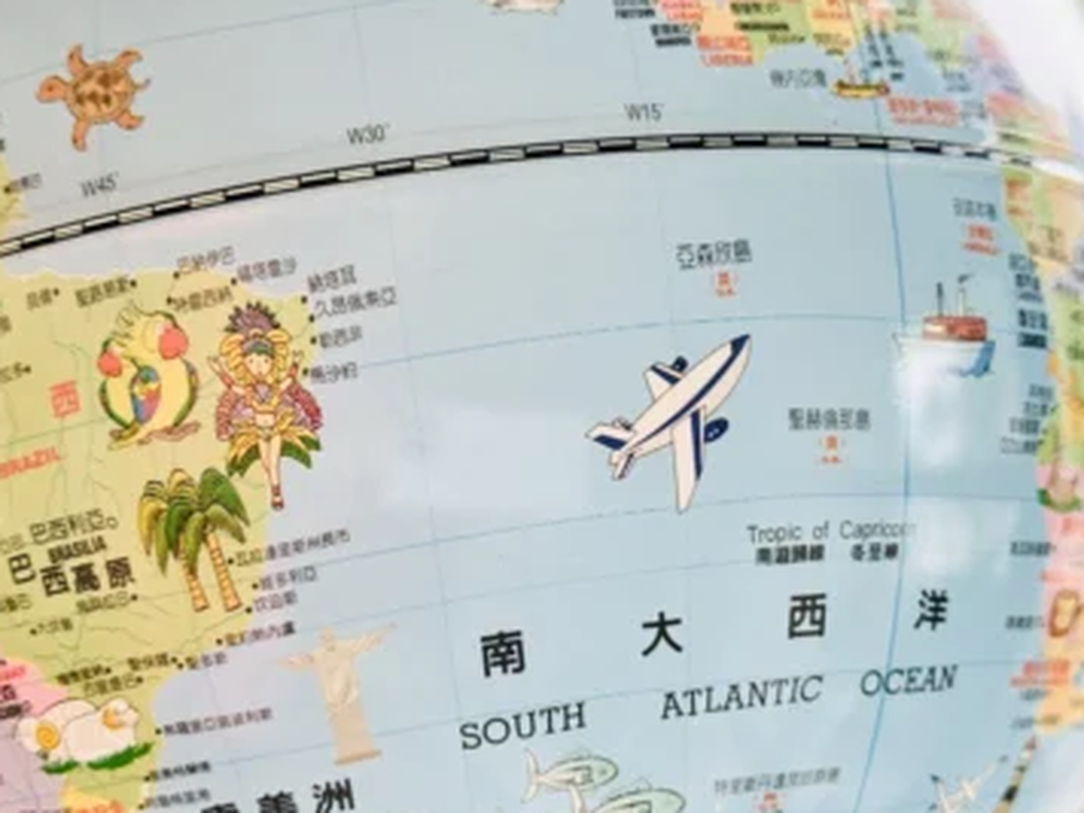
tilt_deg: -4.3
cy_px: 451
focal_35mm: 54
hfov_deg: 35.5
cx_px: 545
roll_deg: -3.4
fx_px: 1691
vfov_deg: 27.0
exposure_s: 1/48
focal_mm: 6.86
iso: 250
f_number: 1.78
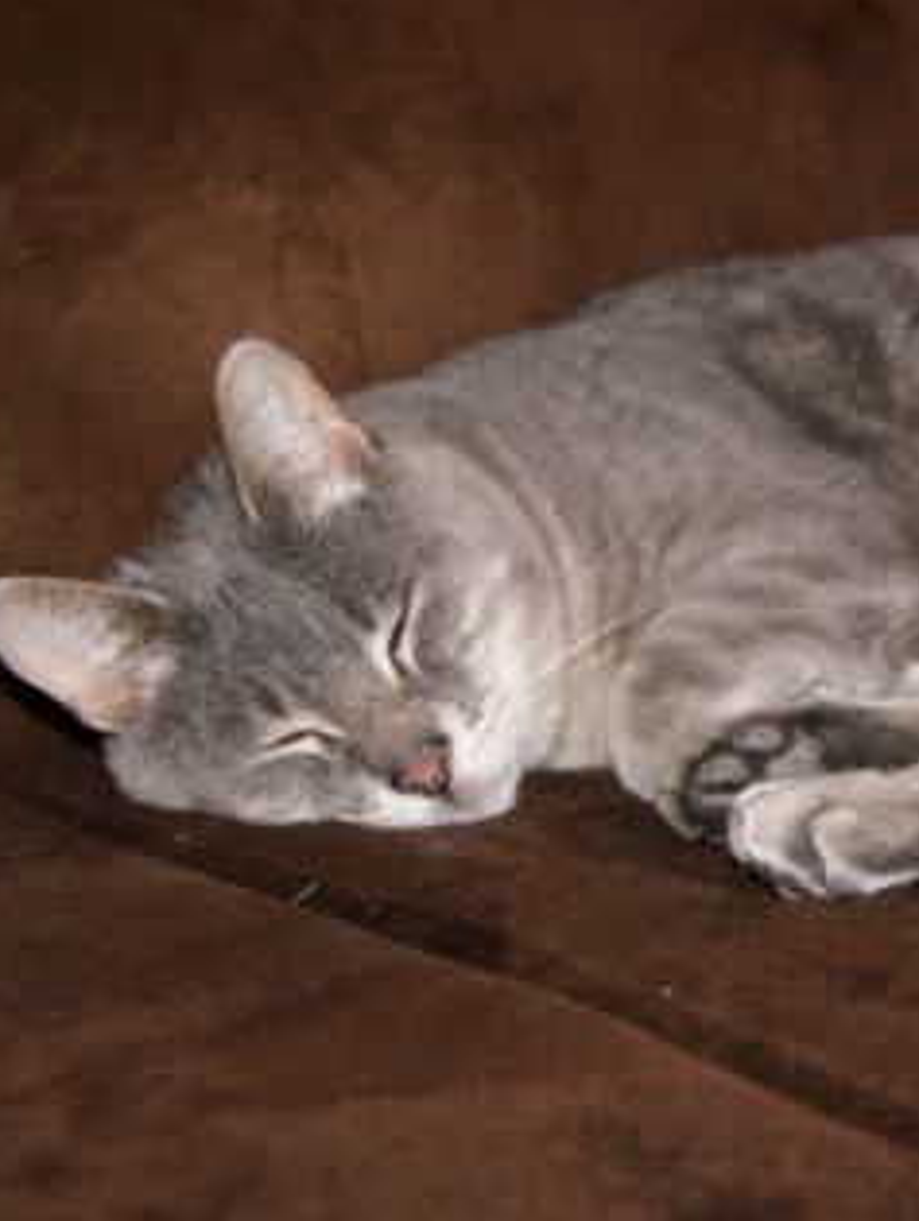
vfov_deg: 25.4
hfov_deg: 18.9
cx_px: 826
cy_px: 607
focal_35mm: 77
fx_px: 2711
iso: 400
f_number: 5.6
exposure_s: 1/60
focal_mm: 35
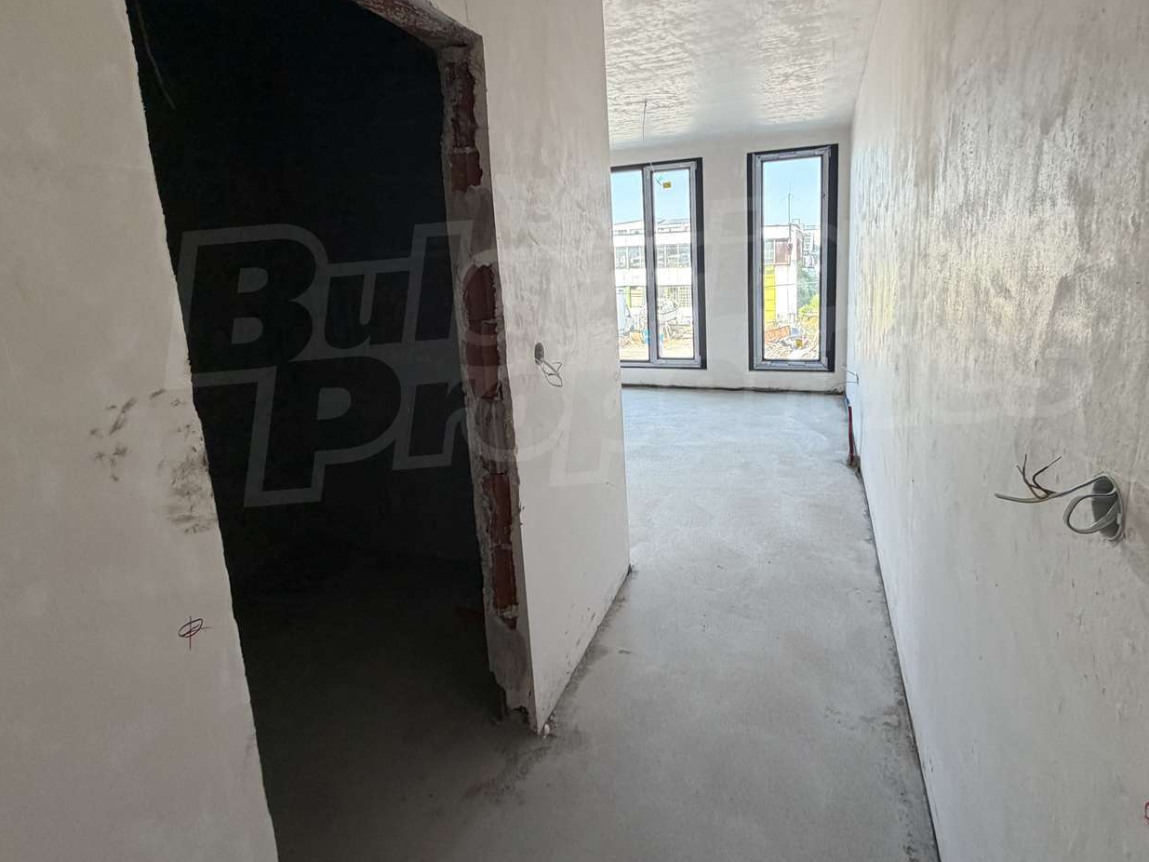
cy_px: 351
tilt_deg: -8.8
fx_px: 564
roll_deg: +2.6
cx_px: 629
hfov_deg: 90.8
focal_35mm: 17
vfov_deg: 74.0
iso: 160
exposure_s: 1/121
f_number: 2.2
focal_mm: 2.22
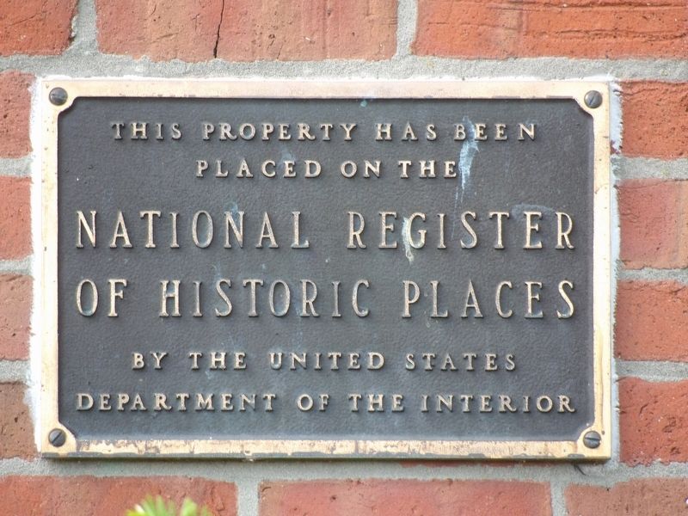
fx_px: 16854
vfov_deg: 1.8
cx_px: 344
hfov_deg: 2.3
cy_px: 258
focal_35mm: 848
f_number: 4.8
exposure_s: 1/90
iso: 200
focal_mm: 152.1
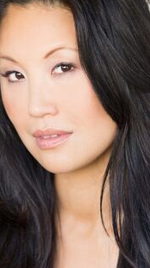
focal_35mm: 207
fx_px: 1465
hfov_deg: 5.9
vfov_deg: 10.4
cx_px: 94
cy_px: 196
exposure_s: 1/100
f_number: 3.2
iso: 400
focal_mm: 85
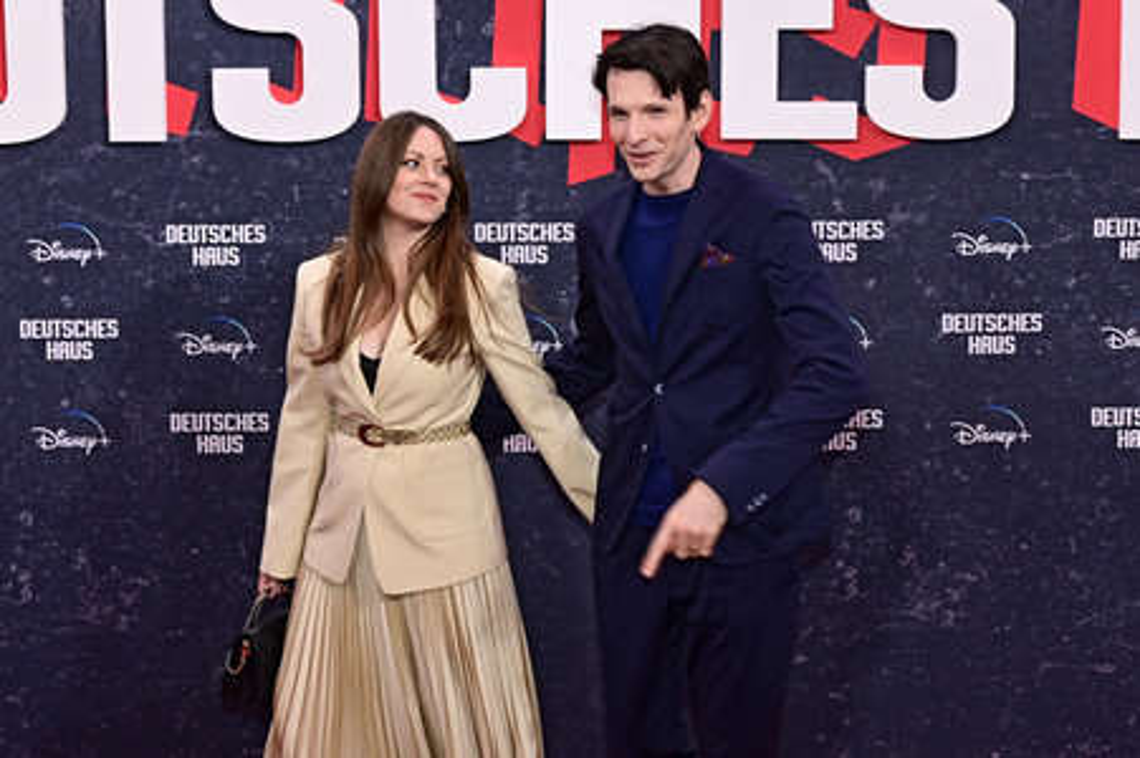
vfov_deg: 31.8
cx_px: 570
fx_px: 1329
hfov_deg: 46.4
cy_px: 379
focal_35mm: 42
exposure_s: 1/200
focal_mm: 42
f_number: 6.3
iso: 1600
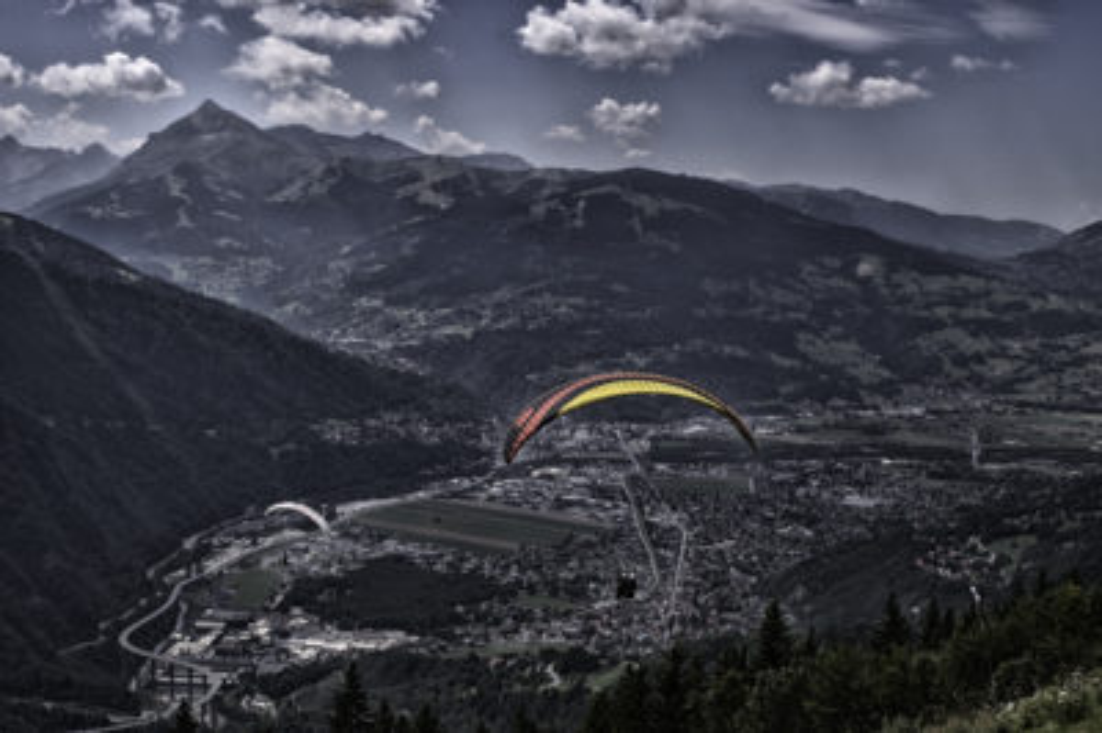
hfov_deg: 41.1
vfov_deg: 28.0
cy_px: 366
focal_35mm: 48
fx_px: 1468
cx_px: 551
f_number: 11
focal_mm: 32
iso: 200
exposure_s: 1/250
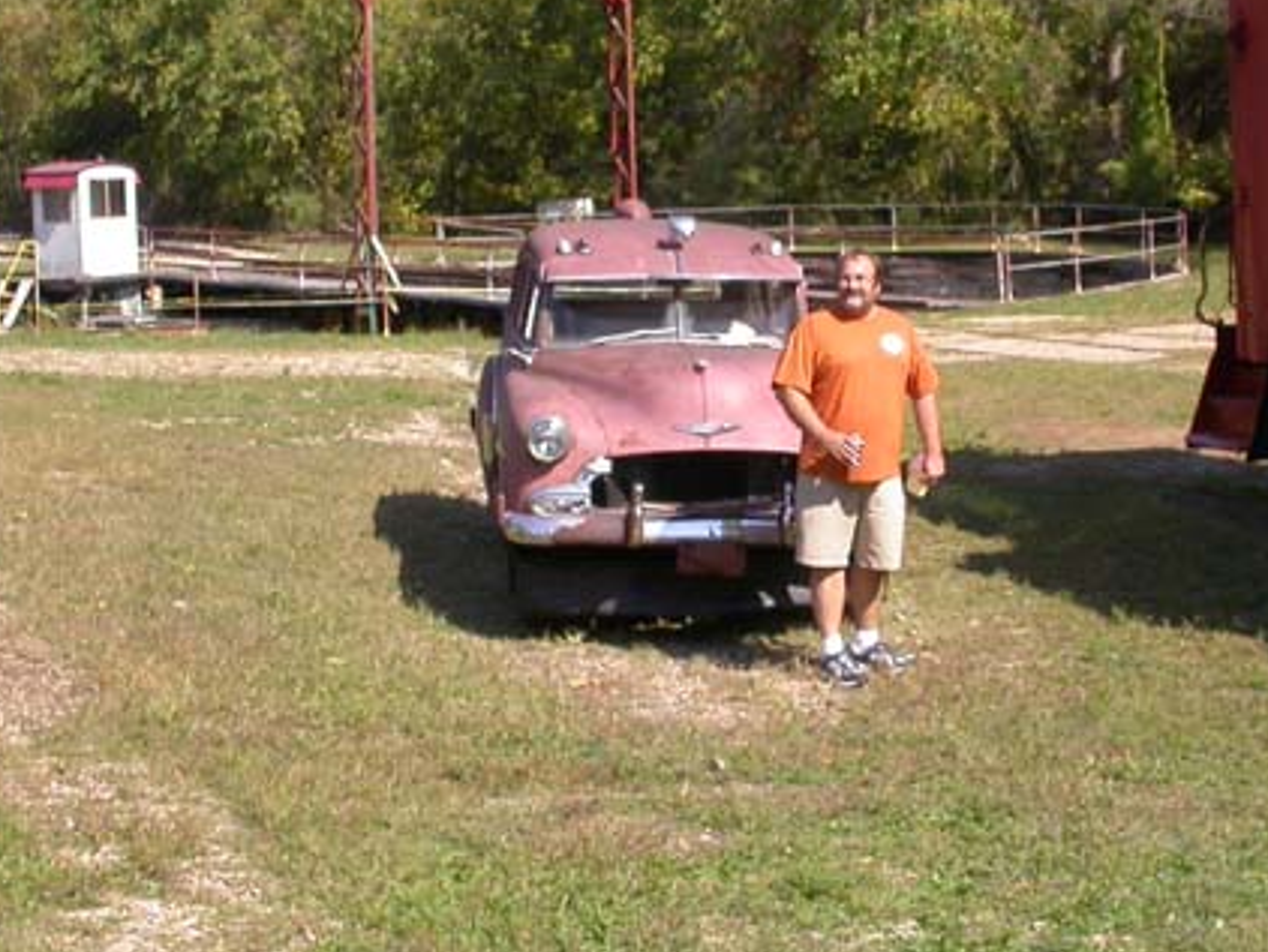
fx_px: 2639
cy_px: 387
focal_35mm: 72
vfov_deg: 20.4
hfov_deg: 27.0
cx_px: 772
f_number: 6
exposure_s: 1/281
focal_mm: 7.85
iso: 100
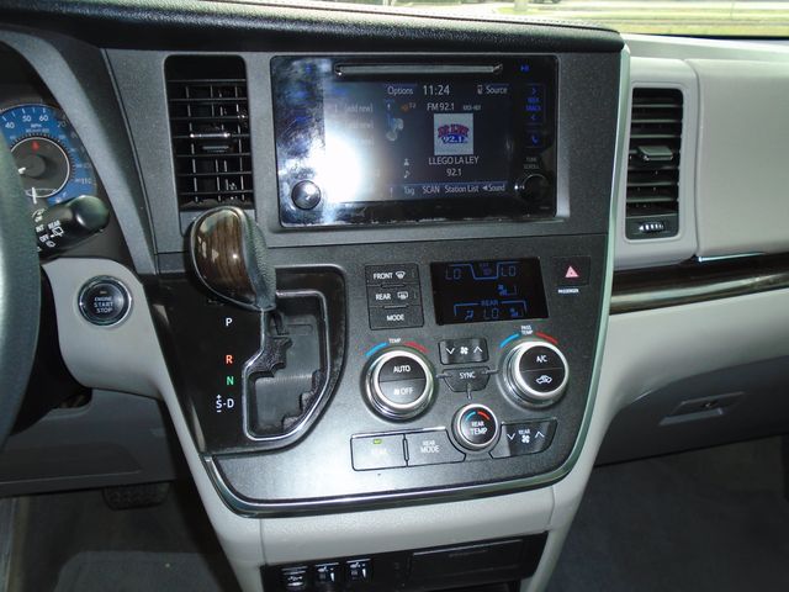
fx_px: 593
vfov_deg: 53.1
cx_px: 394
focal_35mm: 26
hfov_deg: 67.3
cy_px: 296
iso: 100
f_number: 3.2
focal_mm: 4.6
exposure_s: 1/200
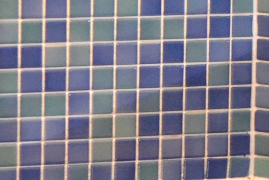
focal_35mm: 282
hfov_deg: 7.3
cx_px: 312
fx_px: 2107
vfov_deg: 4.9
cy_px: -57
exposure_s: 1/60
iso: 3200
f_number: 4.5
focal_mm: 30
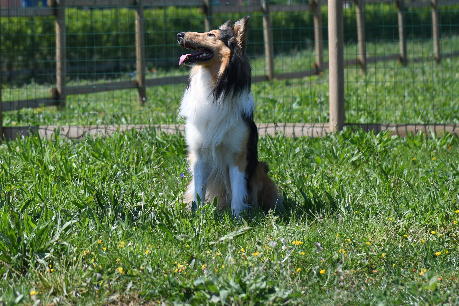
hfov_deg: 11.9
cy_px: 0
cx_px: 23
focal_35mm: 171
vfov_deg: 8.0
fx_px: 2180
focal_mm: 70
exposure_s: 1/1000
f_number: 4
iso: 100
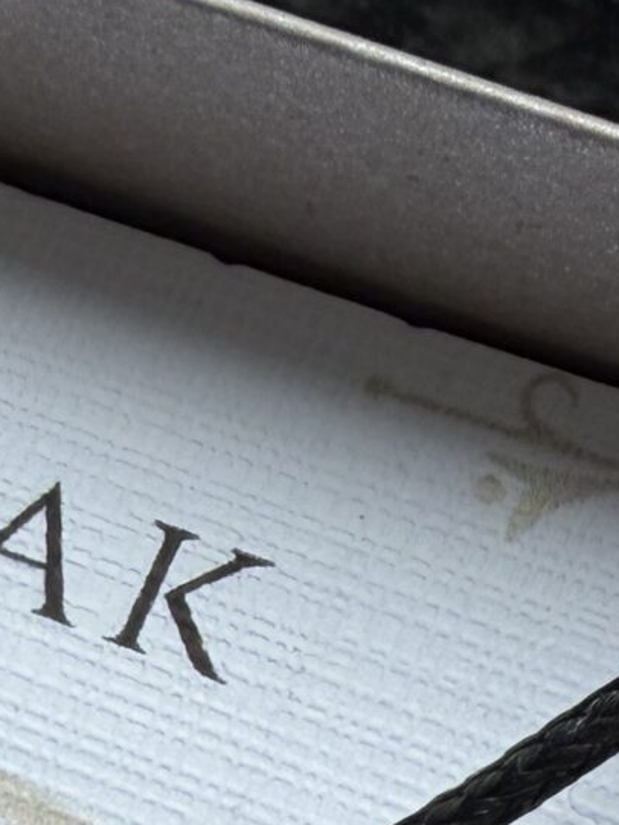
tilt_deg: -67.5
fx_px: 2931
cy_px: 1328
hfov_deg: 11.5
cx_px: -311
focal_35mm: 123
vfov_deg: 14.6
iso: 50
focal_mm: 2.22
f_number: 2.2
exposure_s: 1/471
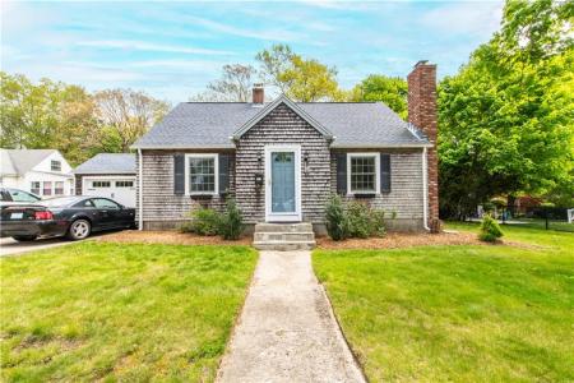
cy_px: 192
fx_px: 223
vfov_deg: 81.2
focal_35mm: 14
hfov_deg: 104.3
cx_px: 287
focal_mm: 14
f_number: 20
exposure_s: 1/200
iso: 500
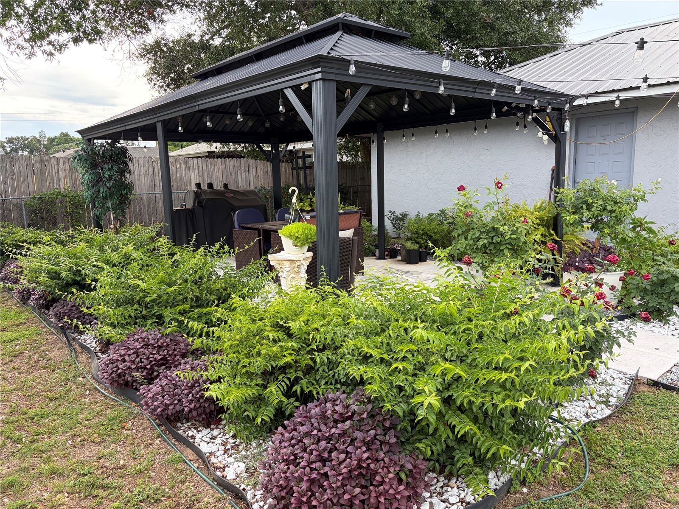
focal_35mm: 26
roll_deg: +1.8
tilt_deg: -6.5
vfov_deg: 53.1
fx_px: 510
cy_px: 254
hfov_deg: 67.3
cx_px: 340
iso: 50
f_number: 1.6
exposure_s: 1/492
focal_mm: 5.96
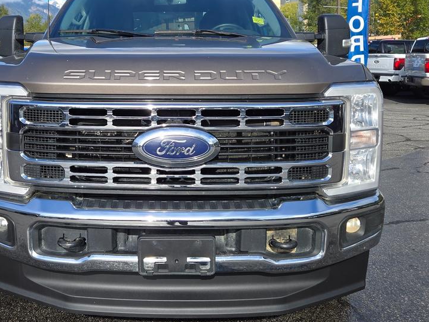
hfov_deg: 45.5
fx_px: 508
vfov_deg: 34.9
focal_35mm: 41
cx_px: 171
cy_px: 118
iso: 25
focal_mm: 5.4
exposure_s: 1/1252
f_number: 1.8
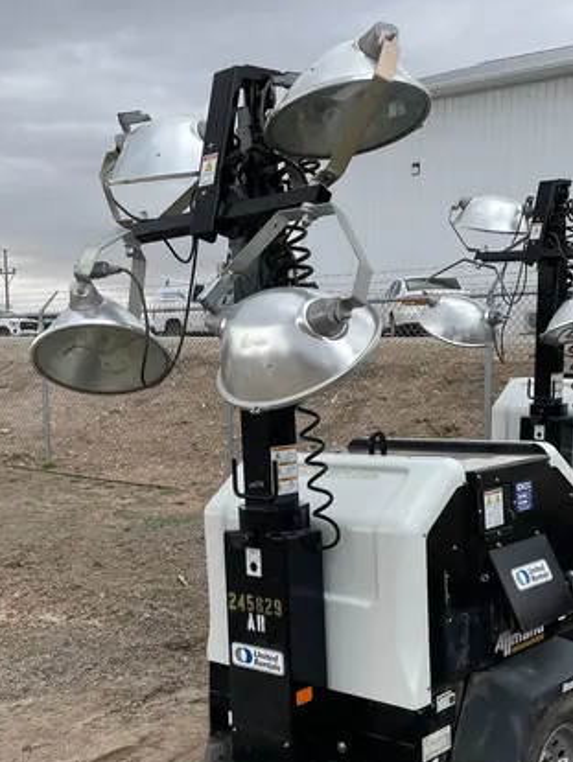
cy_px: 507
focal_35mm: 46
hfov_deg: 31.5
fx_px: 1014
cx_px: 284
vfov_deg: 40.7
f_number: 1.6
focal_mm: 4.2
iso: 50
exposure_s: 1/1667
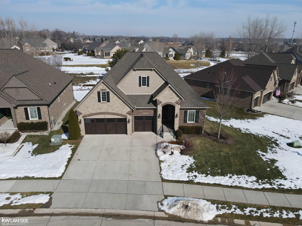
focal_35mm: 24
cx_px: 151
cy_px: 113
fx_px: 209
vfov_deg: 56.8
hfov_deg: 71.6
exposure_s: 1/1250
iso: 100
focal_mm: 4.5
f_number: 2.8
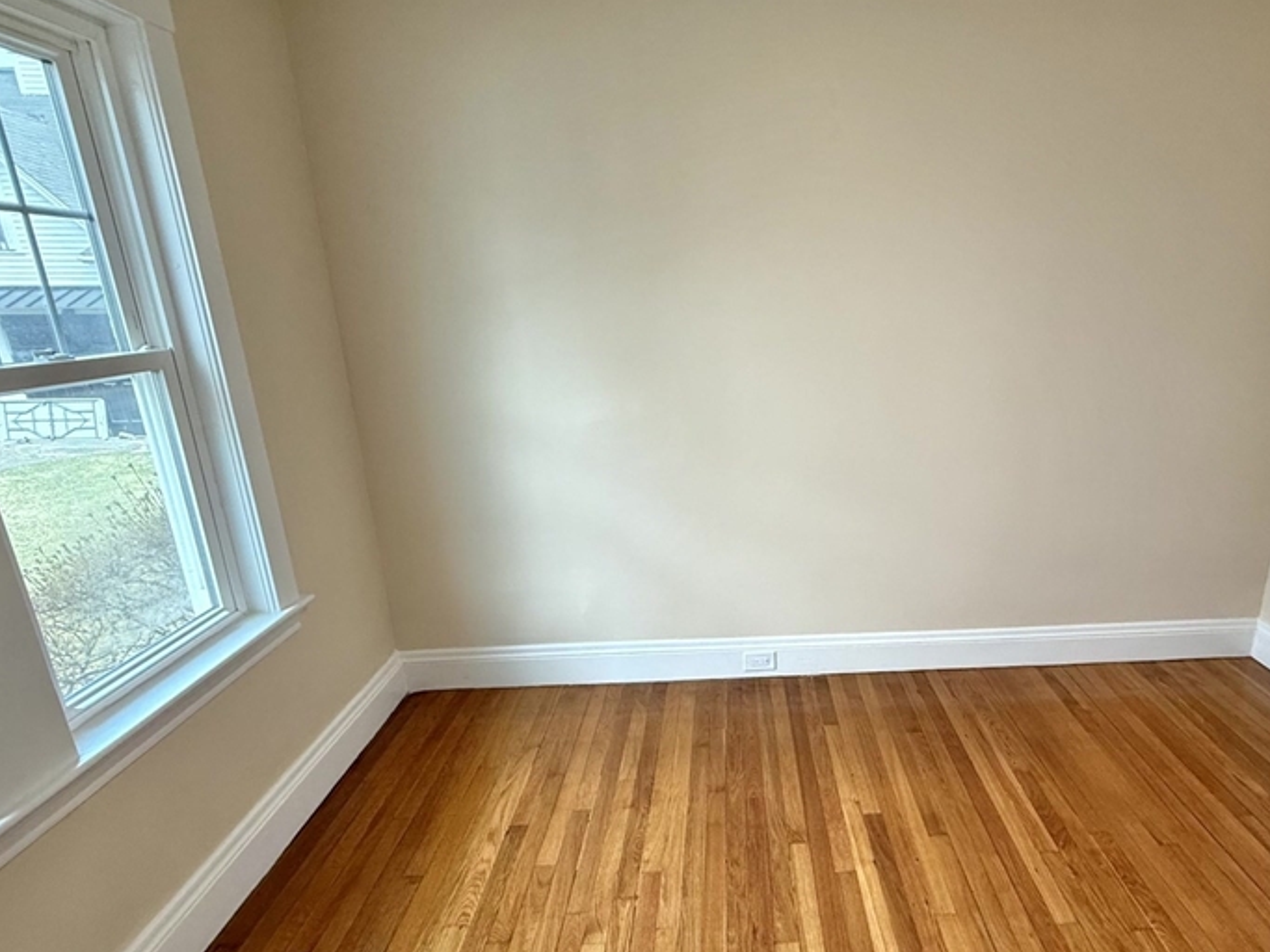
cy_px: 545
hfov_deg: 77.5
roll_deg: +0.1
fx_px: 770
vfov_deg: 63.1
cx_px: 796
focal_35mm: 21
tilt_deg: -17.8
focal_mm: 2.22
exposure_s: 1/120
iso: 200
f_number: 2.2
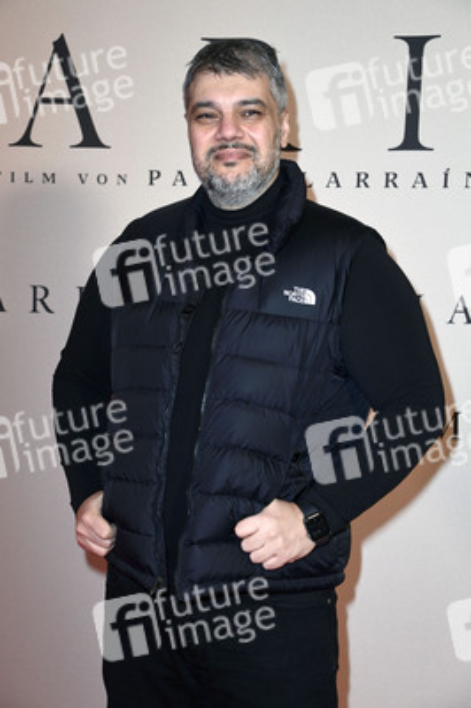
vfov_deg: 26.0
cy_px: 354
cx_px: 236
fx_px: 1533
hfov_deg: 17.5
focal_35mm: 78
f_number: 5.6
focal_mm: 78
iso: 800
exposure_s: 1/200
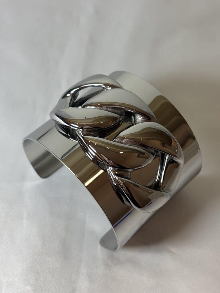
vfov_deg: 36.8
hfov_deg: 28.0
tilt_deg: -64.9
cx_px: 110
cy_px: 146
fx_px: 441
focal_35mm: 52
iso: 25
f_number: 1.6
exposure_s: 1/100
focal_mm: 5.96
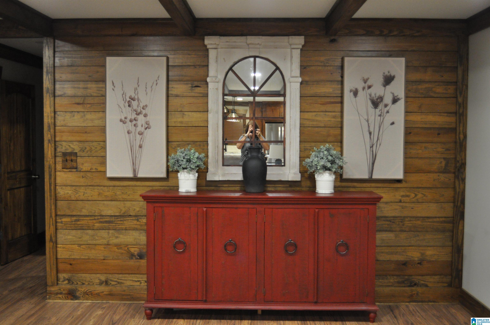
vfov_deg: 34.1
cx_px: 245
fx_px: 530
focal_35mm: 39
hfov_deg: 49.6
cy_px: 162
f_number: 4.2
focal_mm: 26
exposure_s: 1/50
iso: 1600
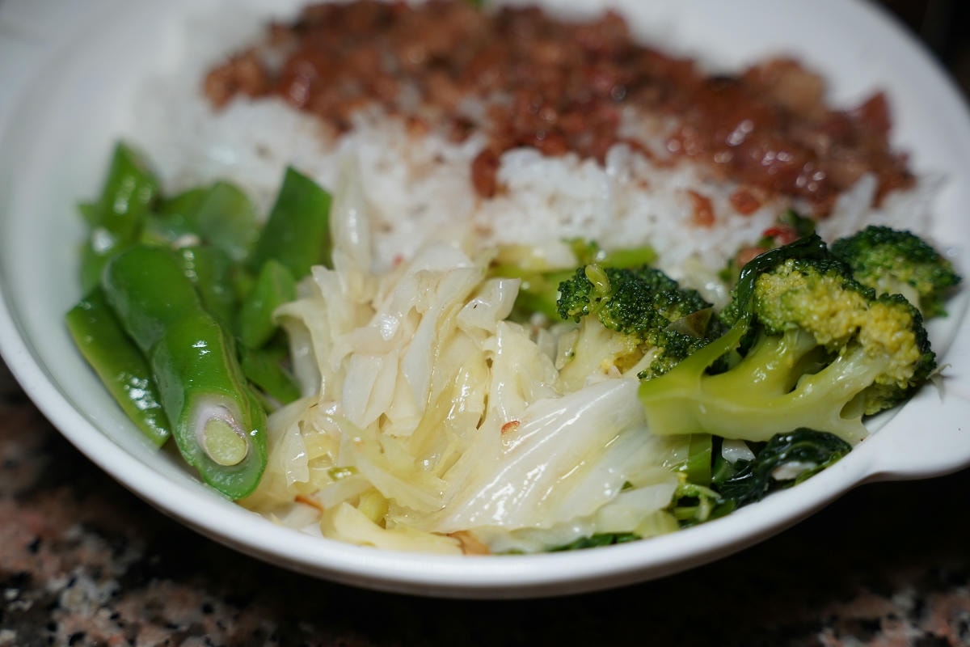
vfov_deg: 20.6
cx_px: 485
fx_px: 1778
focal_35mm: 66
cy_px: 324
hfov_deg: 30.5
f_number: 4
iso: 125
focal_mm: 66
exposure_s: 1/80
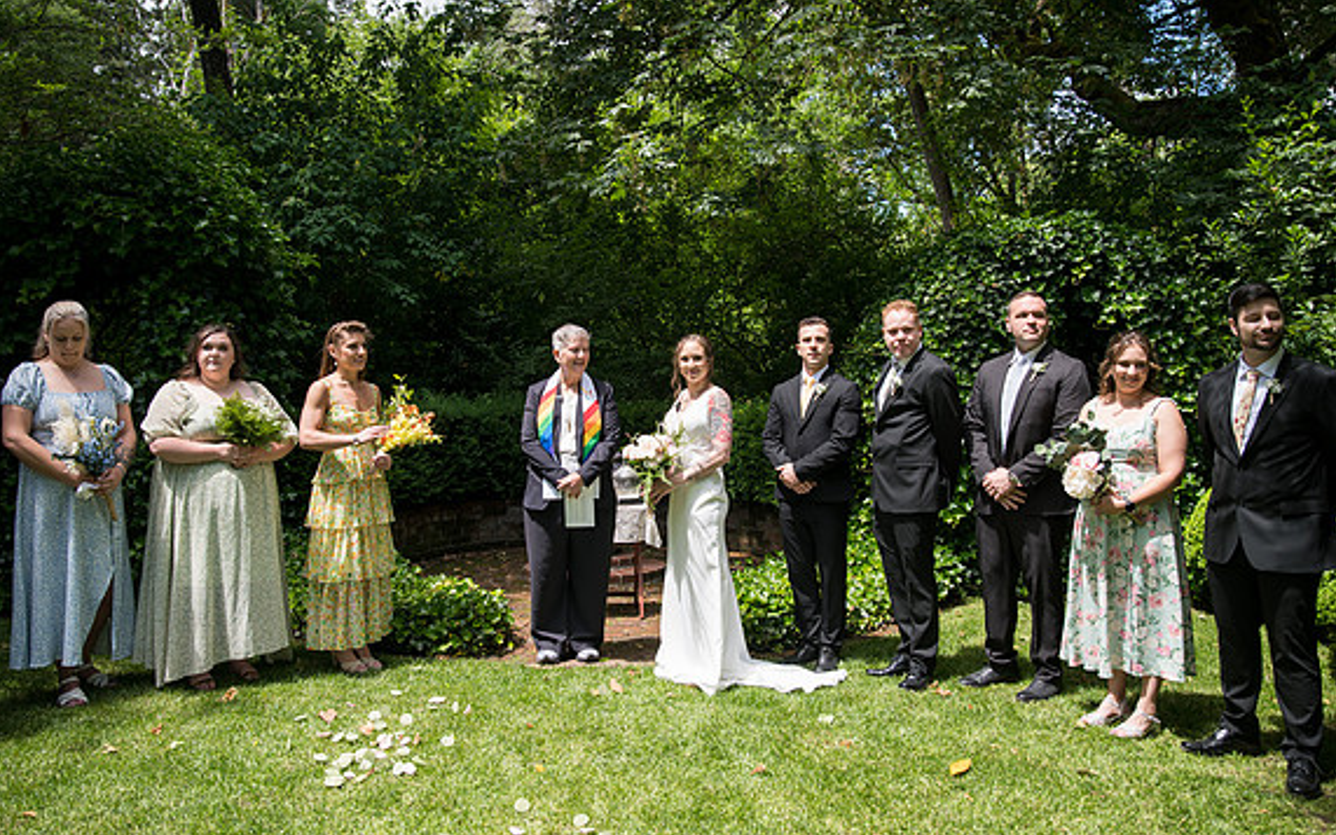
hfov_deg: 64.6
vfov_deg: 43.1
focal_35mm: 29
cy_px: 396
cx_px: 660
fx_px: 1056
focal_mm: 28
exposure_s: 1/400
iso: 160
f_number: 4
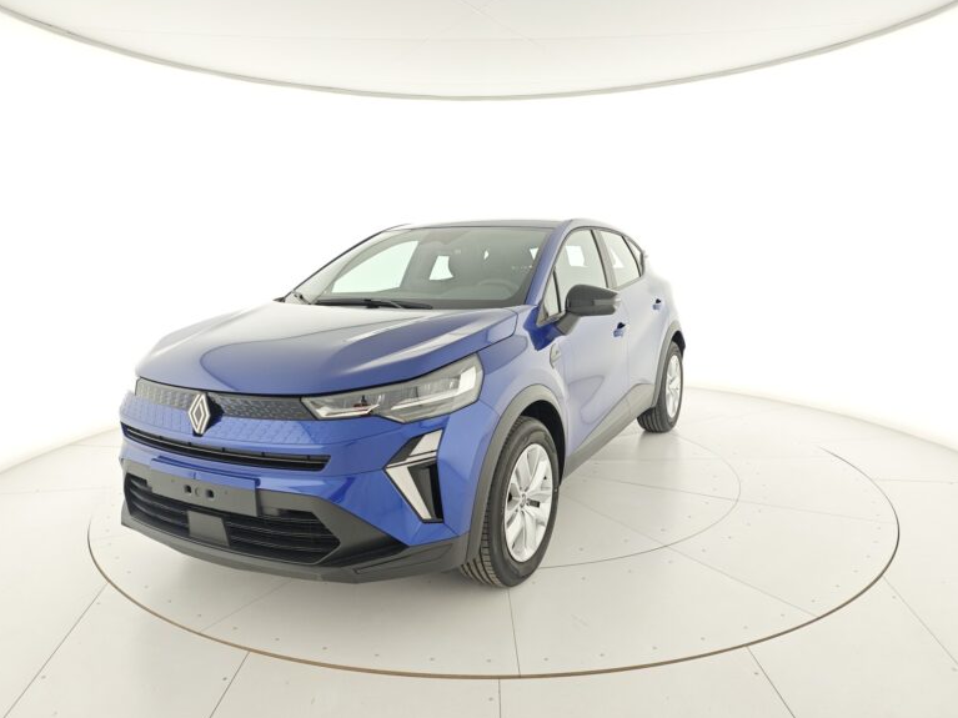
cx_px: 491
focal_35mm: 24
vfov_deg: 56.8
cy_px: 360
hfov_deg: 71.6
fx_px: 664
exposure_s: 1/100
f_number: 1.6
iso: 65
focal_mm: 6.55
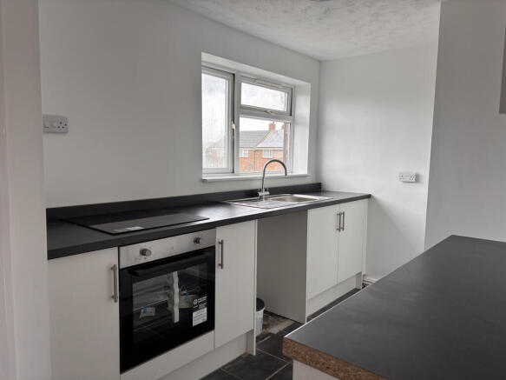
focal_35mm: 26
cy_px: 190
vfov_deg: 53.0
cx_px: 253
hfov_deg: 67.3
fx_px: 380
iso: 32
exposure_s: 1/121
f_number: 1.6
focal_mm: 5.96
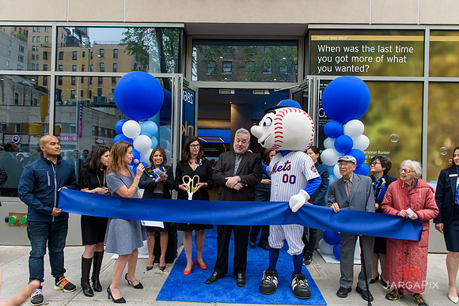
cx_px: 230
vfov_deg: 53.2
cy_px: 153
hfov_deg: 73.7
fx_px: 306
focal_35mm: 24
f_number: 5
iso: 200
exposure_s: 1/250
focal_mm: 24
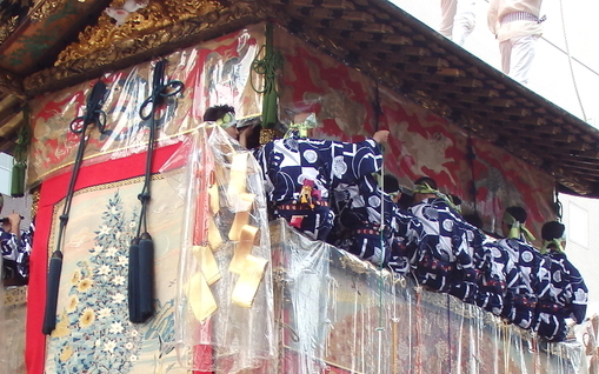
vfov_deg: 12.9
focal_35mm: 100
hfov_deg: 20.8
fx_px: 1632
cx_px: 322
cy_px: 370
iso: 125
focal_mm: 7.3
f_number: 3.7
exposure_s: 1/160
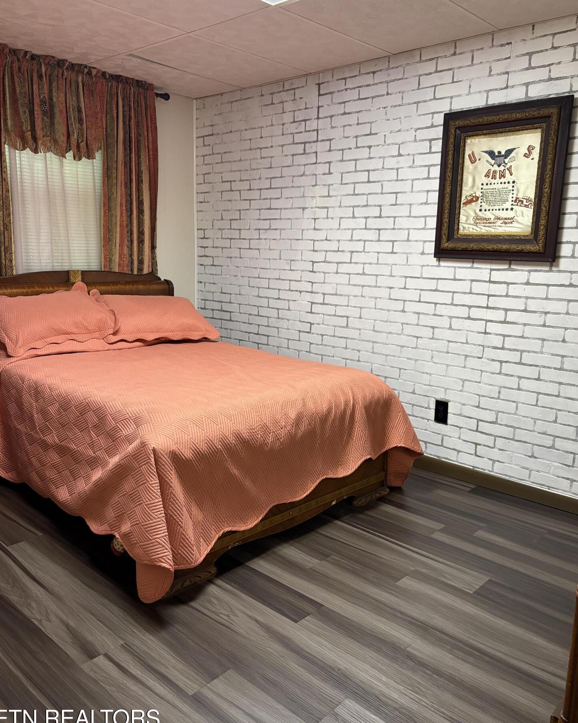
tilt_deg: -10.2
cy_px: 356
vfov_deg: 62.2
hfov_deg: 51.5
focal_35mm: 28
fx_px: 599
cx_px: 290
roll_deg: -1.8
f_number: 1.6
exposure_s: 1/60
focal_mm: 5.96
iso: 250
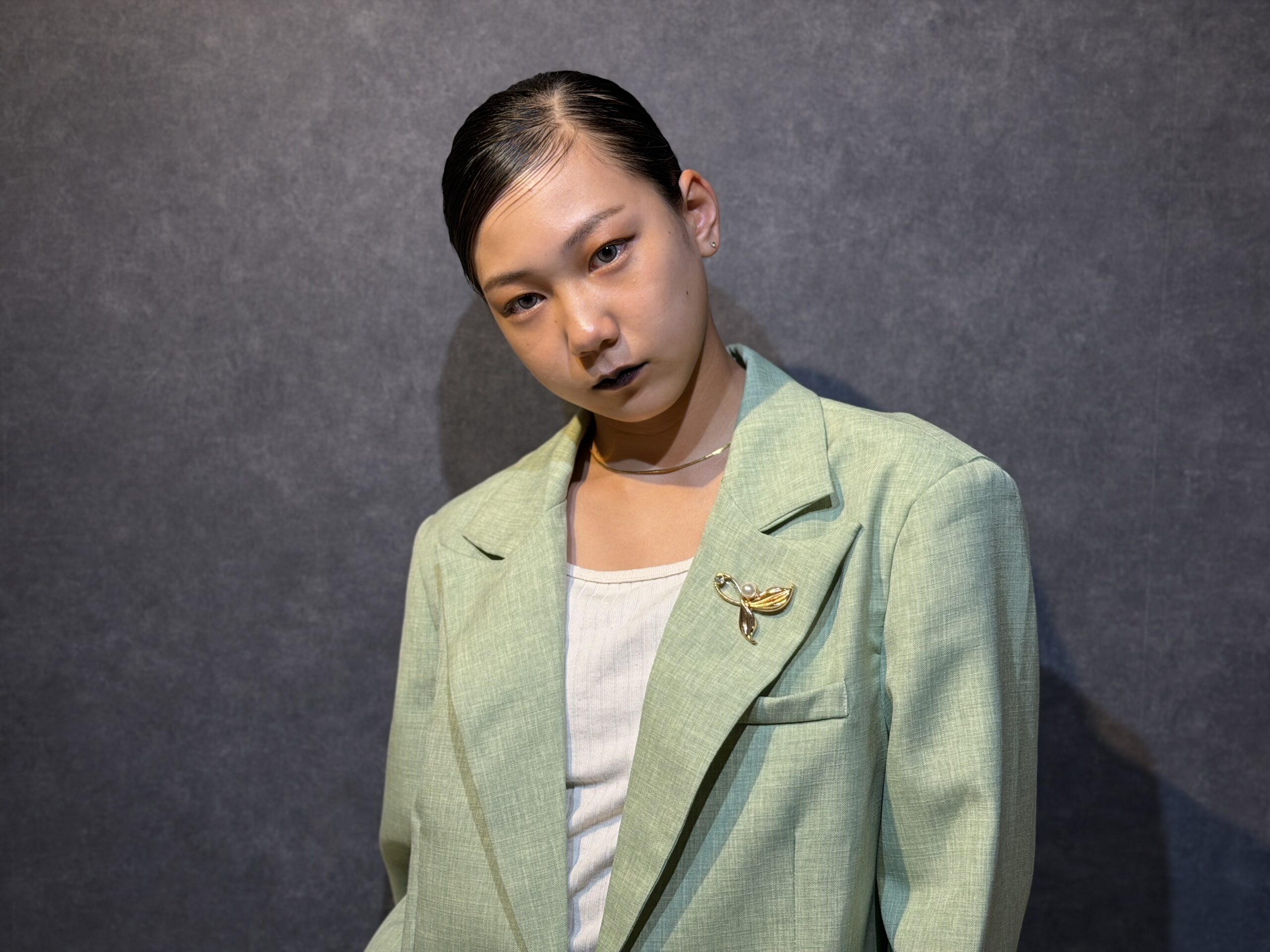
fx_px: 1761
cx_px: 635
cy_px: 476
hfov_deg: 39.7
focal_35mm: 48
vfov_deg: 30.3
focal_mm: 6.76
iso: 64
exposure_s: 1/100
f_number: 1.78
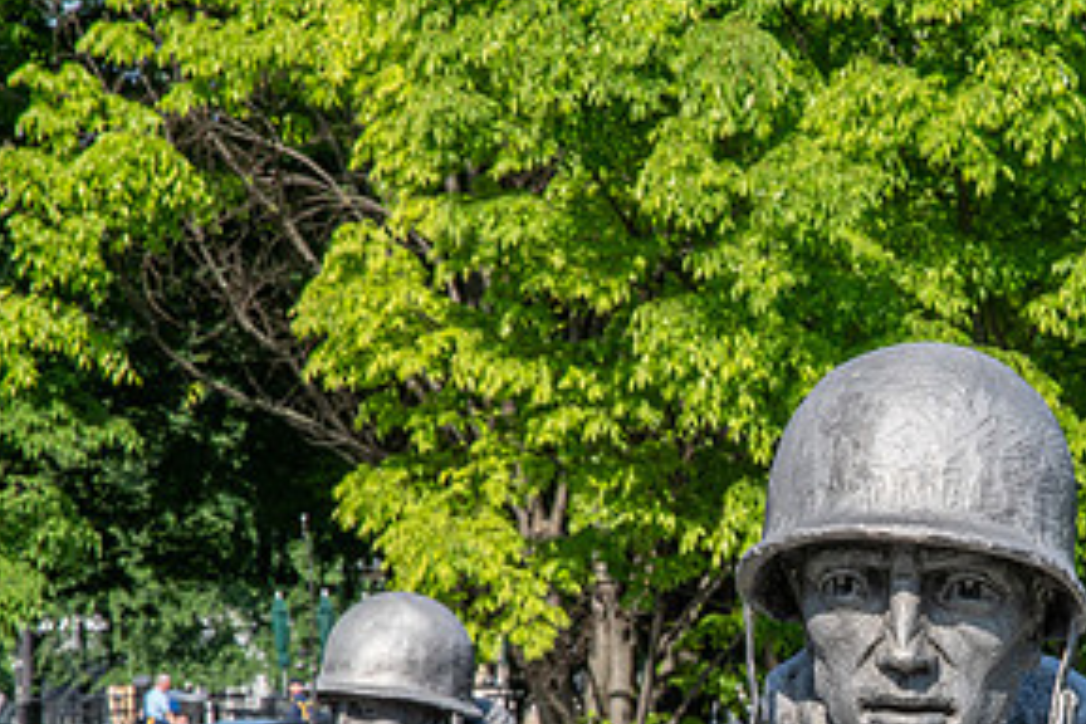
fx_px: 7300
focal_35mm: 242
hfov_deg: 8.5
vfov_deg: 5.7
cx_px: 928
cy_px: 699
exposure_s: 1/160
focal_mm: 80
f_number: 16
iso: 200
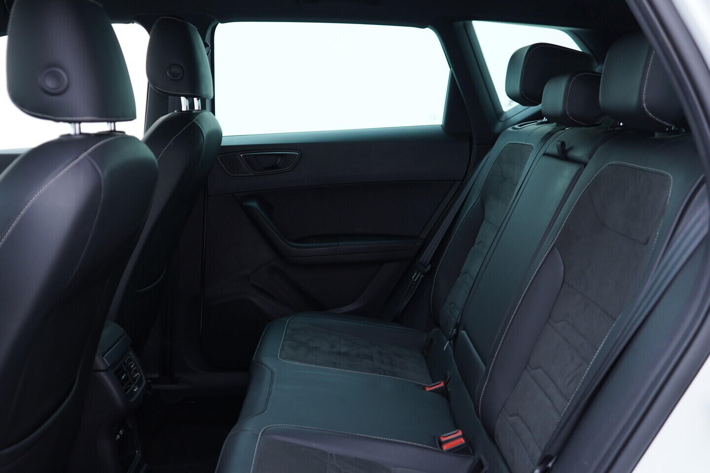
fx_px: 710
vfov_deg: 36.9
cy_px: 236
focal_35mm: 36
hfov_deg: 53.1
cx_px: 355
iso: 200
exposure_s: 1/40
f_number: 2.8
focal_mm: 24
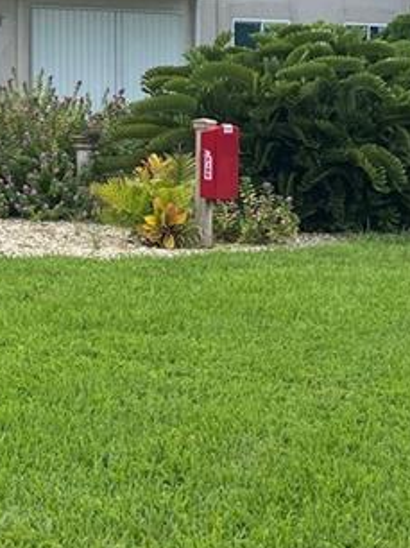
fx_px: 1613
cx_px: -195
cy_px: 95
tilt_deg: +0.3
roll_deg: -0.6
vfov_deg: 19.1
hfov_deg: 13.7
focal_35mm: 102
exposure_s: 1/3205
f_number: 1.8
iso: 32
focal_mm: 4.25
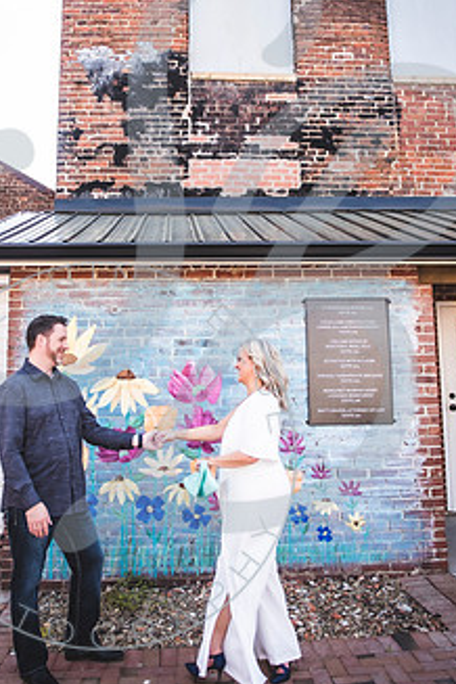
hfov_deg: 39.9
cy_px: 297
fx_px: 627
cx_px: 197
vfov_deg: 57.0
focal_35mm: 33
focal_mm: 24
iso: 100
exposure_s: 1/400
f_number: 2.8
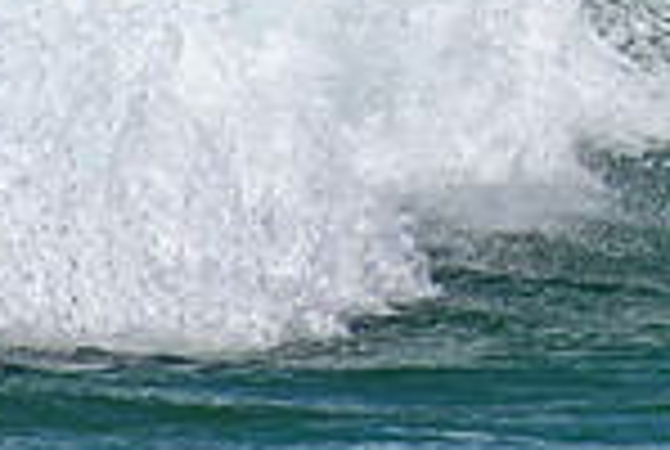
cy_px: -308
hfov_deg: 0.9
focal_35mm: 2333
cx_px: 1021
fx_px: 43506
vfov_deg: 0.6
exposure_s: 1/2000
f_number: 5.6
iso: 250
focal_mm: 400
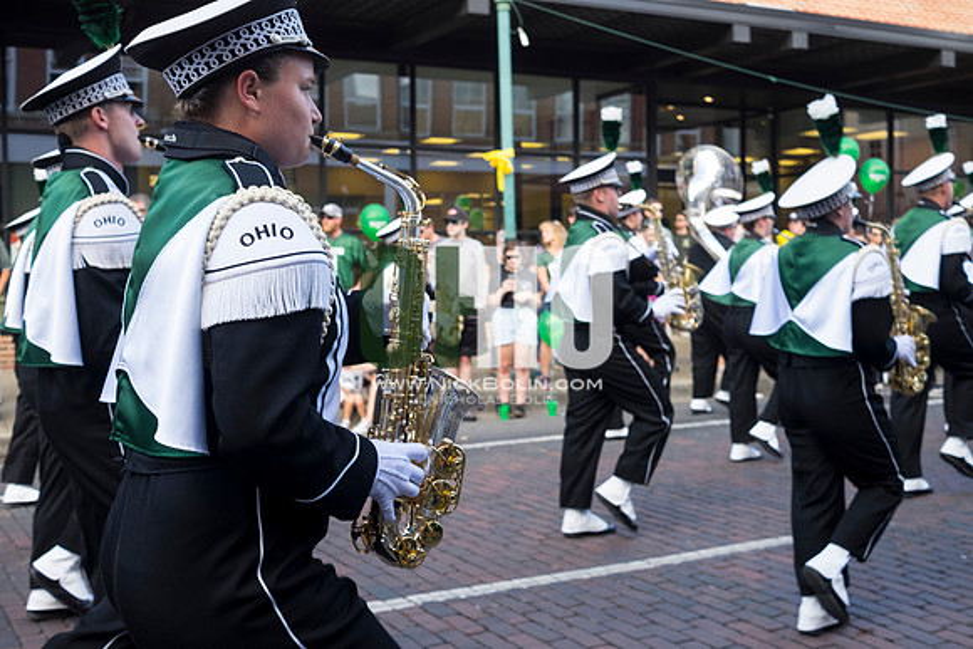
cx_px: 486
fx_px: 1108
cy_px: 324
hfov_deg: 47.4
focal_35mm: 41
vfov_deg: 32.6
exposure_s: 1/200
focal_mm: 27
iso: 400
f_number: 4.5
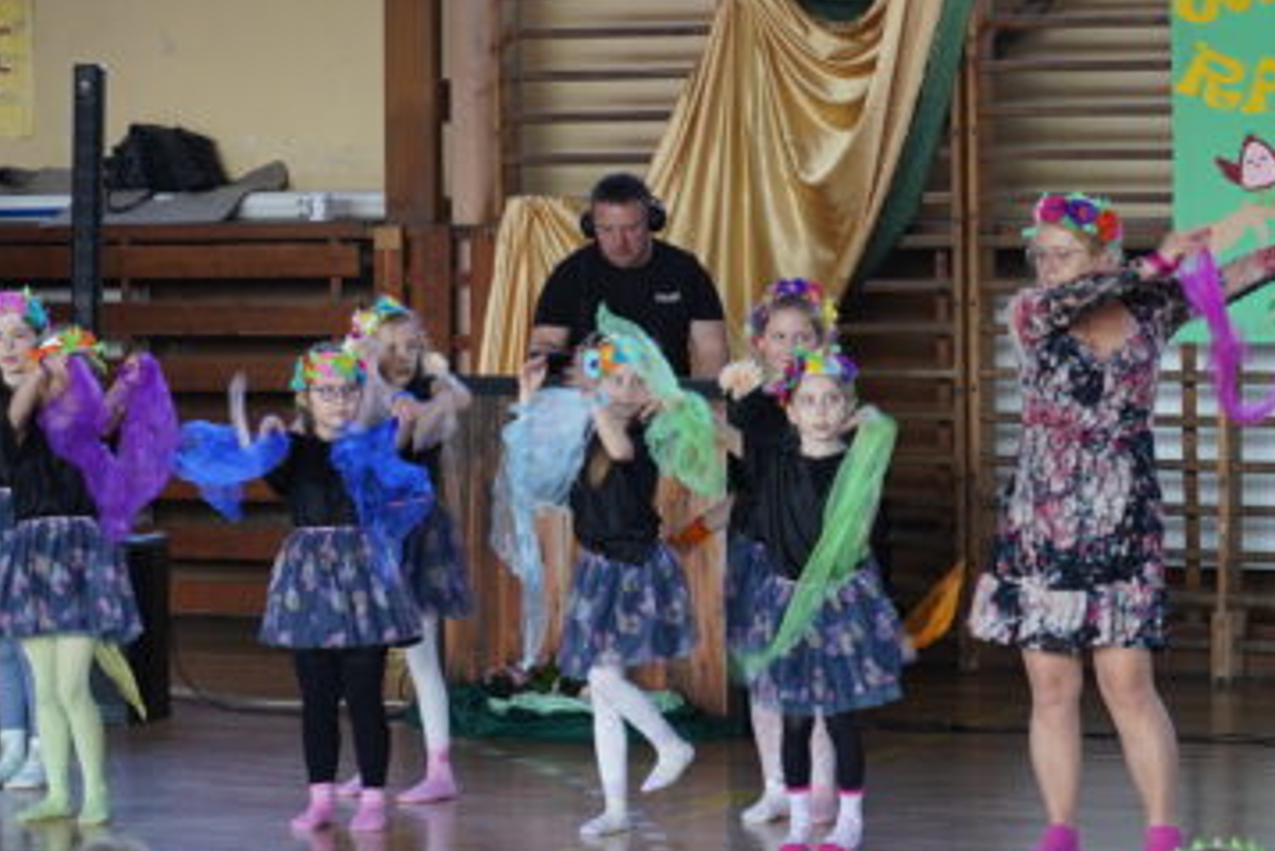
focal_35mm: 171
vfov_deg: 8.0
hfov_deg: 12.0
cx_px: 538
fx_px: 6058
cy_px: 534
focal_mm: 68
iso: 500
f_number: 4
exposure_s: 1/125
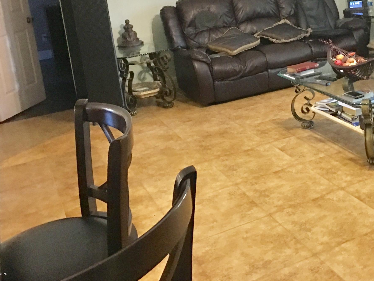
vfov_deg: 28.9
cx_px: 298
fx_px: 529
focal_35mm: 49
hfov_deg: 37.5
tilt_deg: -11.2
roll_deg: +4.5
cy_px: 51
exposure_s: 1/4
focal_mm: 4.15
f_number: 2.2
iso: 80
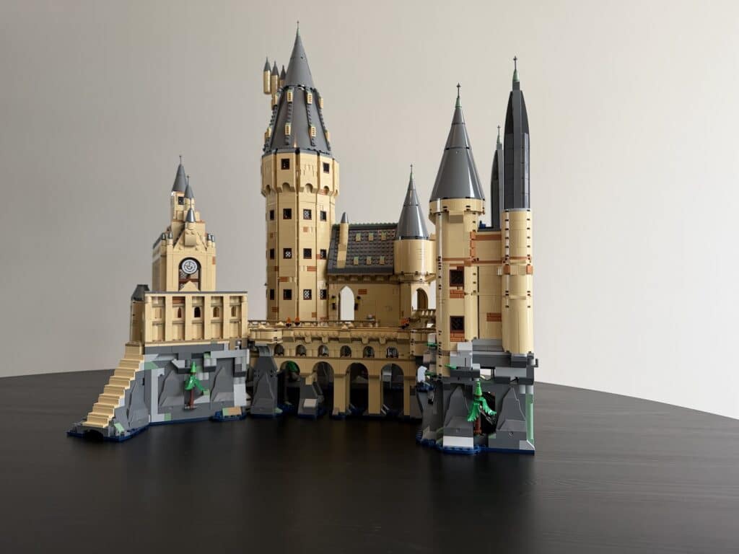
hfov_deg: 71.6
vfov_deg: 56.8
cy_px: 277
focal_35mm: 24
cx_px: 370
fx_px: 512
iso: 200
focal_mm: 6.76
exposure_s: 1/62
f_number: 1.78
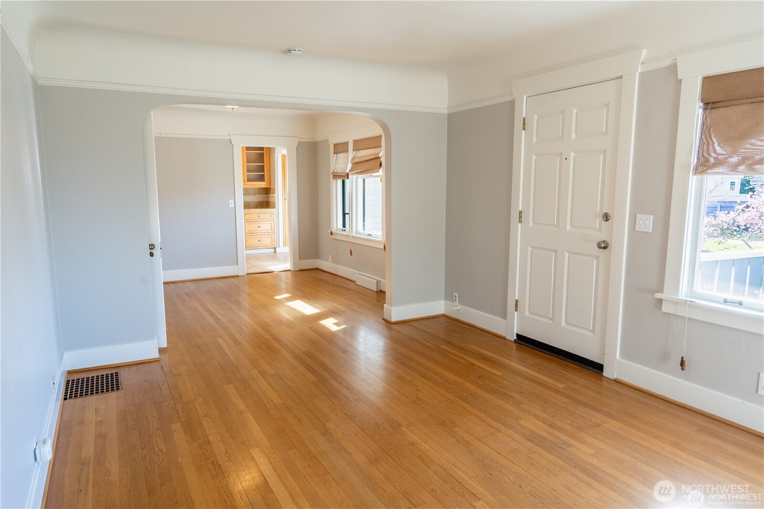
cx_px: 382
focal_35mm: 24
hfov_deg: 73.8
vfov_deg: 53.1
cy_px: 254
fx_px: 509
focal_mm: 24
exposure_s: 1/160
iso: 500
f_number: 8
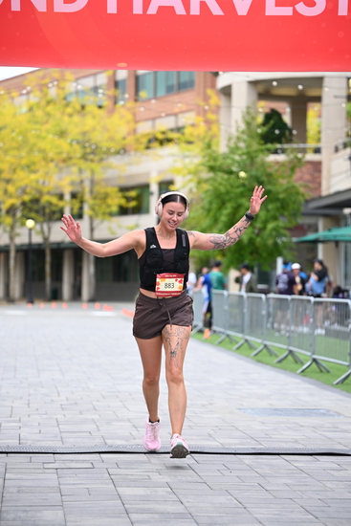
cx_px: 176
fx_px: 1447
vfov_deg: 20.6
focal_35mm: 99
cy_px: 263
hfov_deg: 13.8
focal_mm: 99
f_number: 2.8
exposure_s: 1/2000
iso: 640
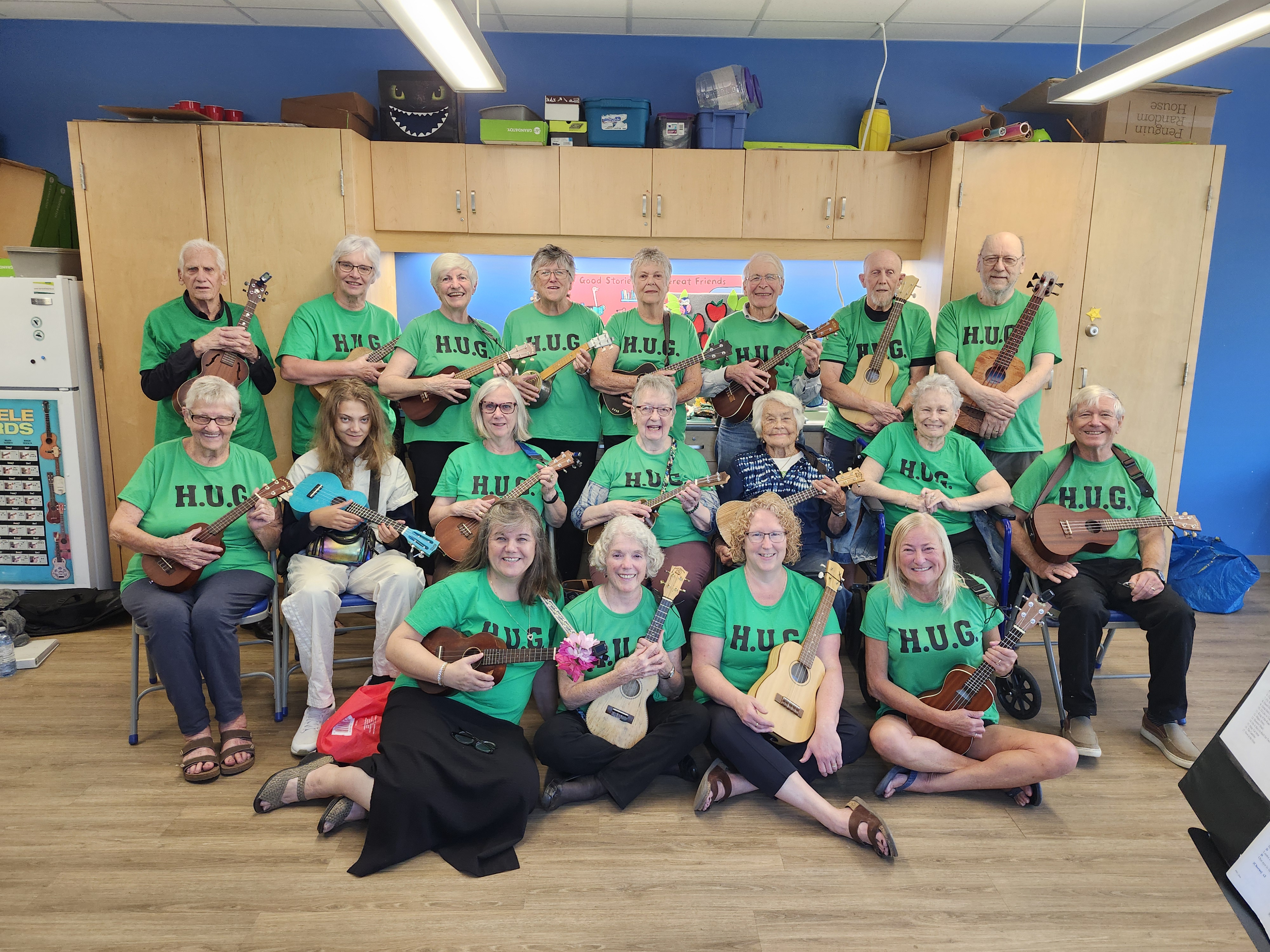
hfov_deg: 73.9
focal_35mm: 23
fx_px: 844
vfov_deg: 58.9
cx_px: 635
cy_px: 476
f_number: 1.8
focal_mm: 5.54
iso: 250
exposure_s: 1/120
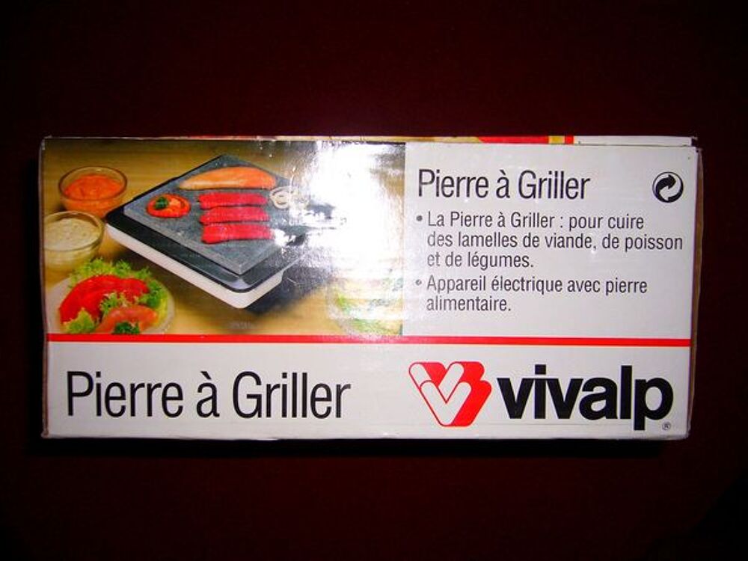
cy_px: 280
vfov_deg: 40.7
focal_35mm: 35
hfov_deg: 52.6
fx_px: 756
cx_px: 374
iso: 100
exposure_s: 1/60
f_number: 2.8
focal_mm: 5.8
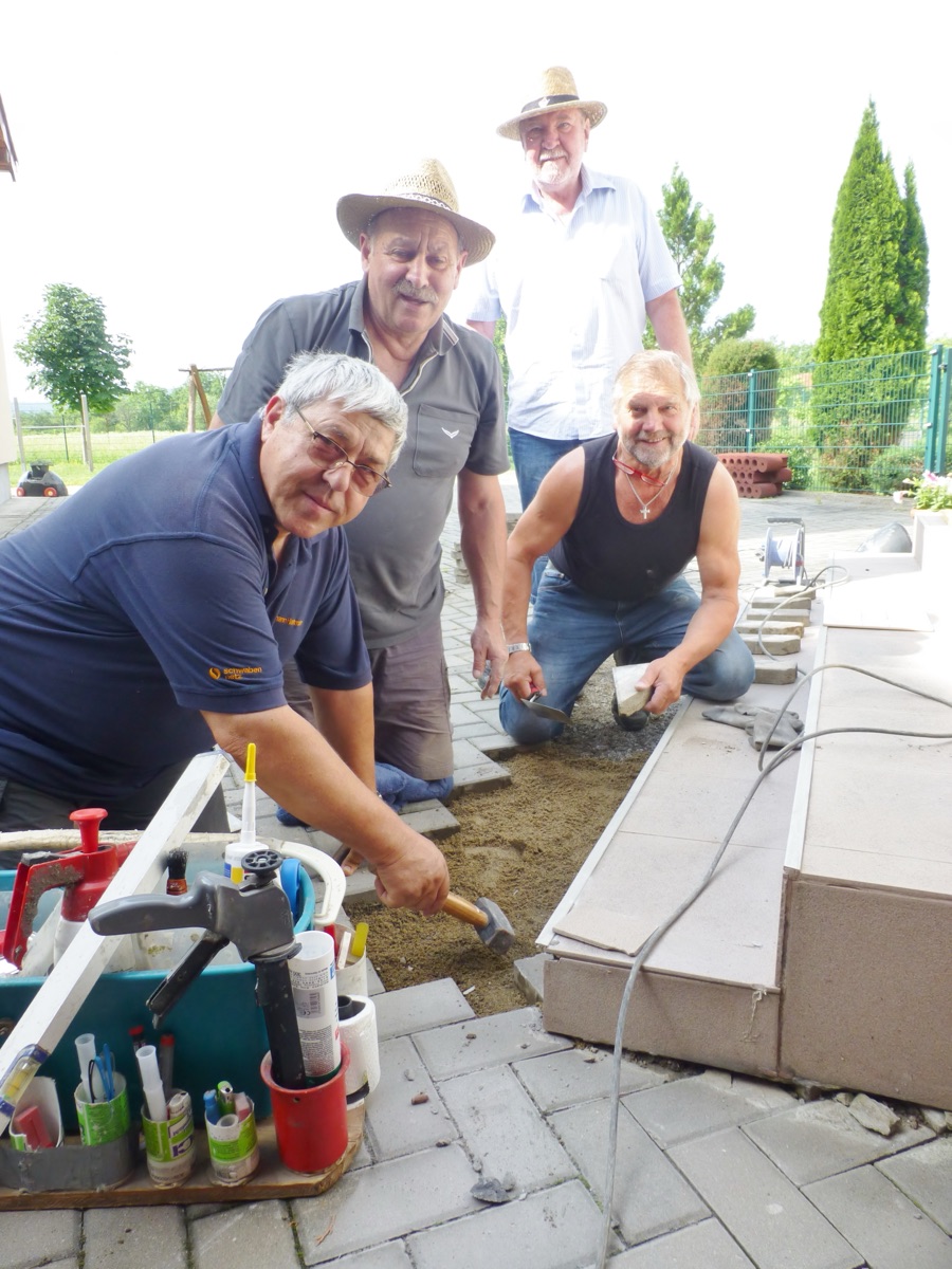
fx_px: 880
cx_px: 476
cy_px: 634
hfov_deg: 56.8
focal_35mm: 24
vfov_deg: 71.6
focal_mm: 4.3
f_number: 4
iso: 100
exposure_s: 1/160
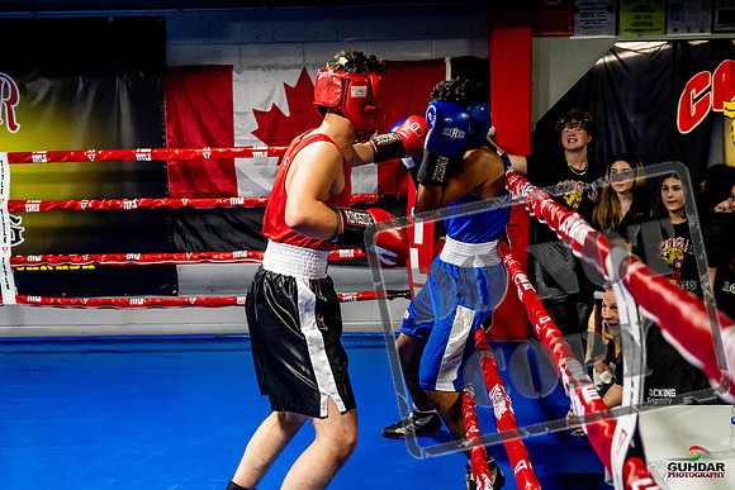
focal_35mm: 42
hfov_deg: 46.4
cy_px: 245
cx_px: 368
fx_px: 858
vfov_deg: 31.9
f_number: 2.8
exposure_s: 1/800
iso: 5000
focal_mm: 28
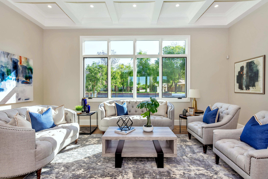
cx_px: 134
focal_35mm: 16
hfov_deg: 95.0
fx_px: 123
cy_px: 90
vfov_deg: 72.1
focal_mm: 11
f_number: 6.3
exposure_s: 1/100
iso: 100
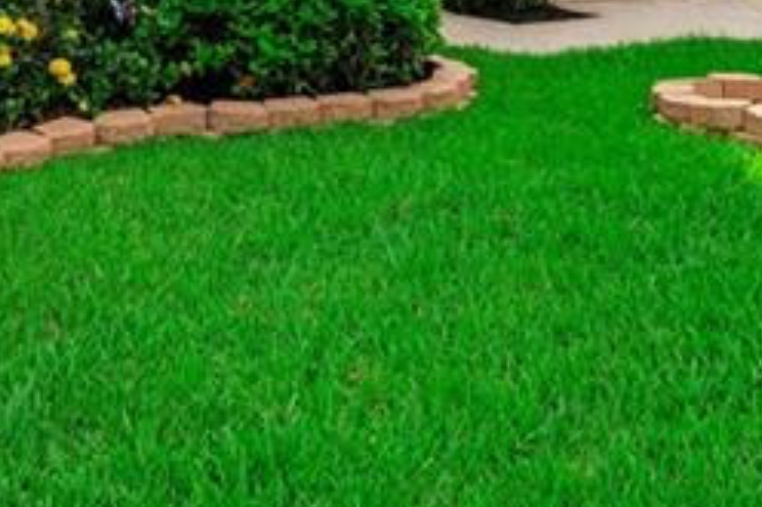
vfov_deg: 20.1
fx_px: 1311
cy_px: -146
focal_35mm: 62
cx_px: 264
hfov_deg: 32.2
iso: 100
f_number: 11
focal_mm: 10
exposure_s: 1/160
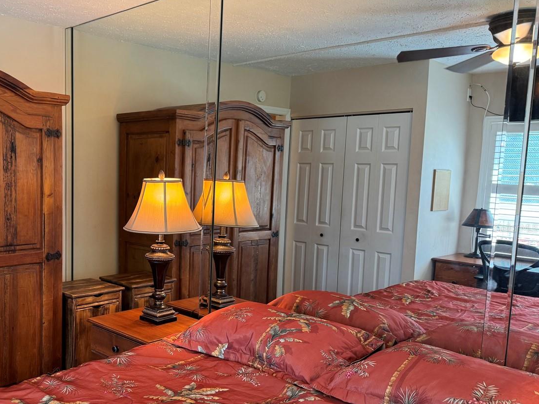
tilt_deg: -6.8
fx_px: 545
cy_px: 228
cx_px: 147
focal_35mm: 35
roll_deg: -0.9
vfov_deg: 40.6
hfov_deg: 50.8
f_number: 1.78
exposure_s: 1/60
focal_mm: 6.76
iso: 160
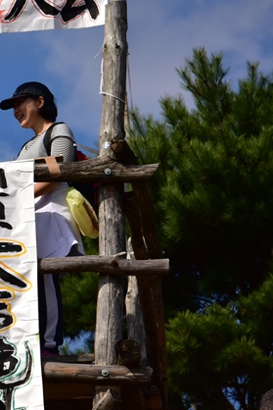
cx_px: -28
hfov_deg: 6.6
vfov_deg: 9.9
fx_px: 2364
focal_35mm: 208
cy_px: 232
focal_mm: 85
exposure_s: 1/8000
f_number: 4.5
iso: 640
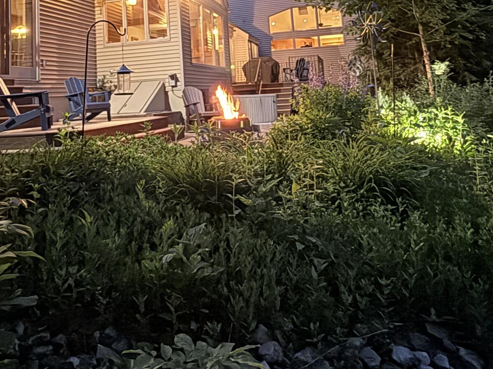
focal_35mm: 35
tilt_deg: +8.7
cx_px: 213
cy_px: 28
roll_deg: +4.0
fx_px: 498
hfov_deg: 52.5
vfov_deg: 37.6
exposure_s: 1/15
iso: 1000
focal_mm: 2.22
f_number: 2.2
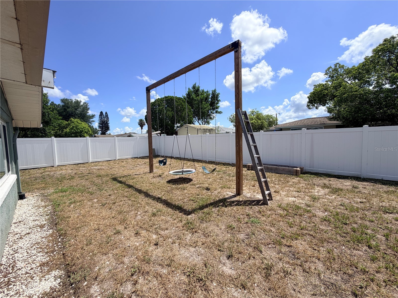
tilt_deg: -4.3
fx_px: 161
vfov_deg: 85.7
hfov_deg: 102.1
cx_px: 199
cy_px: 149
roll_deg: +1.3
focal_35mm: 14
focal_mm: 2.22
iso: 20
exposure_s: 1/1068
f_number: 2.2
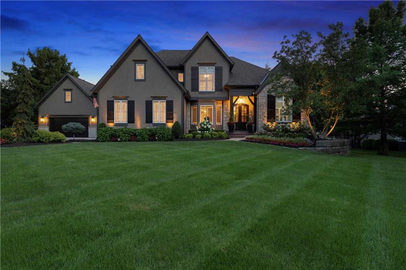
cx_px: 203
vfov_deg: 61.9
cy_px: 135
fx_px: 225
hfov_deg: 84.0
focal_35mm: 20
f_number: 8
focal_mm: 20
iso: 100
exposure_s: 1.3
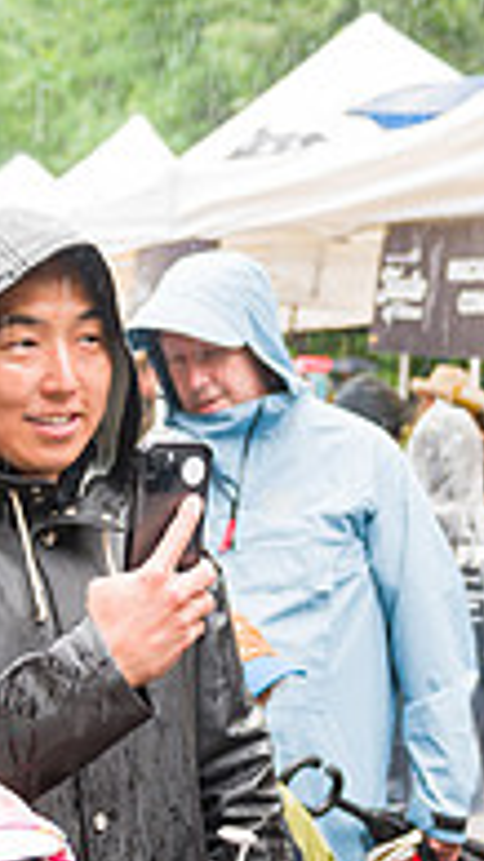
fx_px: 1713
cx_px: 244
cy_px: 661
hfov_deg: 16.1
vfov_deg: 27.8
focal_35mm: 75
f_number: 3.2
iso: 320
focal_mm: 24
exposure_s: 1/250
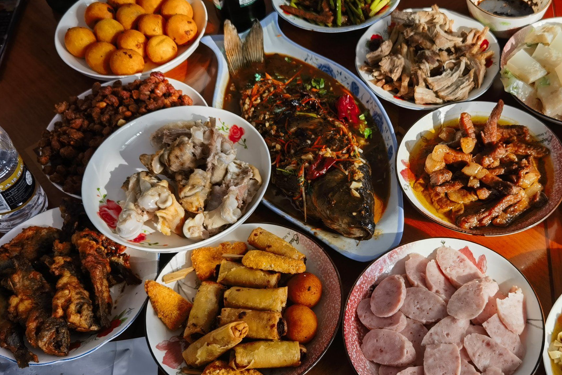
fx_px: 702
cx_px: 402
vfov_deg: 29.9
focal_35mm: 45
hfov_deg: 42.6
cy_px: 193
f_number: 1.9
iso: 50
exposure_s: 1/714
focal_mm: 6.67
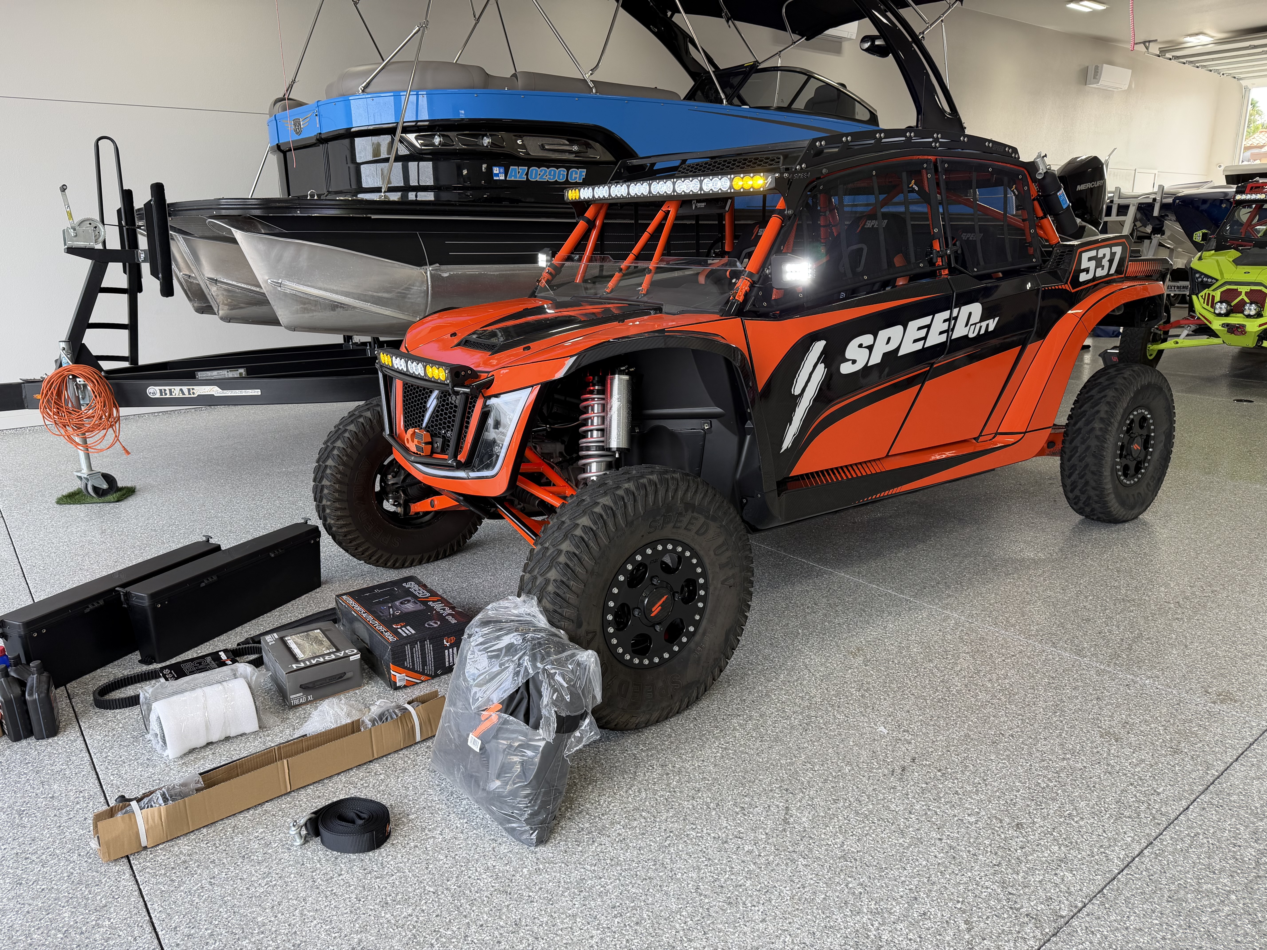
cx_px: 634
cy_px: 475
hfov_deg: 71.6
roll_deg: +0.9
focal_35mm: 24
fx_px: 878
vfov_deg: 56.8
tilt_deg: -15.3
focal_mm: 6.76
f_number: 1.78
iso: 80
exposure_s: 1/230
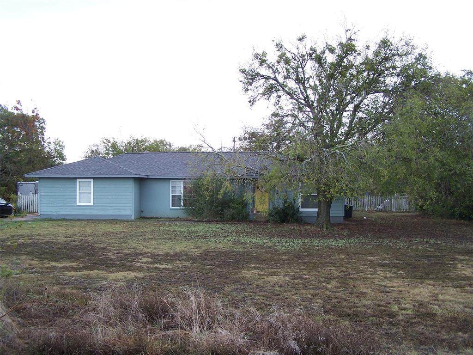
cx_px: 236
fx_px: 519
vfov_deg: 37.7
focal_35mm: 38
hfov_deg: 49.0
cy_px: 178
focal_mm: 6.3
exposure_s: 1/90
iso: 80
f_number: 2.8
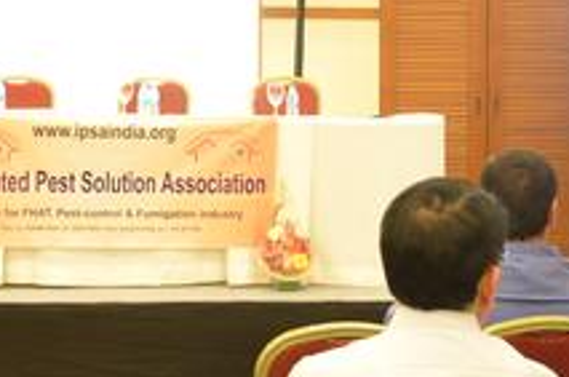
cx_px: 192
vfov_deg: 14.5
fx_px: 1467
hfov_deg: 21.9
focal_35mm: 93
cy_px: 57
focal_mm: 22
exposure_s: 1/50
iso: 3200
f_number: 4
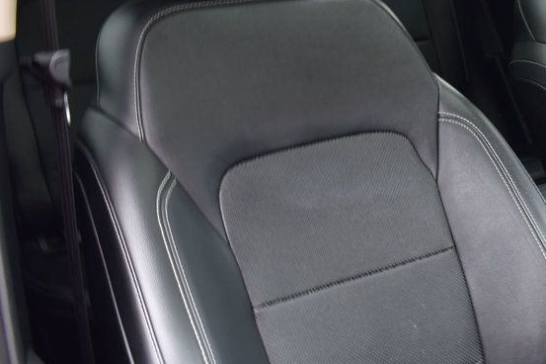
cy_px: 115
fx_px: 758
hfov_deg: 37.5
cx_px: 473
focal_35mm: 50
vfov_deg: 26.8
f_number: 6.3
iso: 500
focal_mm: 18
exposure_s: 1/15
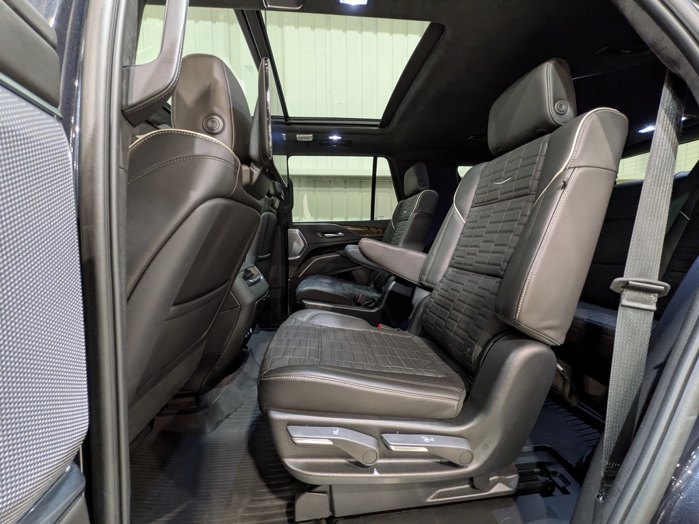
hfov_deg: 102.1
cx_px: 350
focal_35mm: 14
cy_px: 262
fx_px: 283
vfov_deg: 85.7
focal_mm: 1.83
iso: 339
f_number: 2.2
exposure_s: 1/24
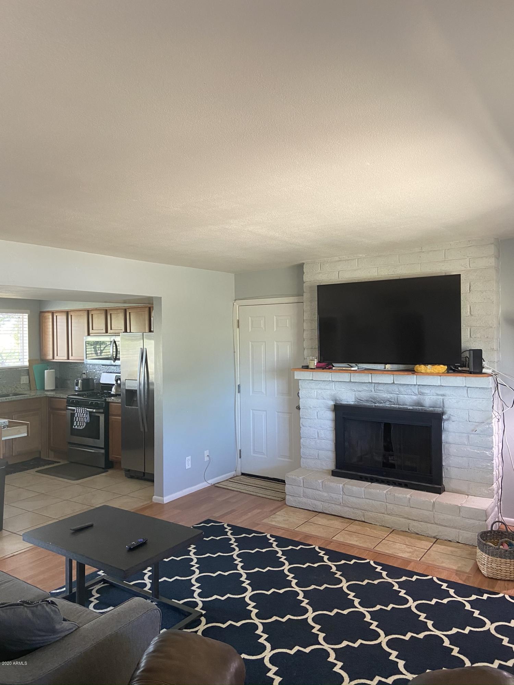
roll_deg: +0.8
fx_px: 515
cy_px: 342
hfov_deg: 53.1
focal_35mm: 26
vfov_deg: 67.3
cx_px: 257
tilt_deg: +0.1
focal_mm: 4.25
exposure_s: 1/60
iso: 125
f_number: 1.8
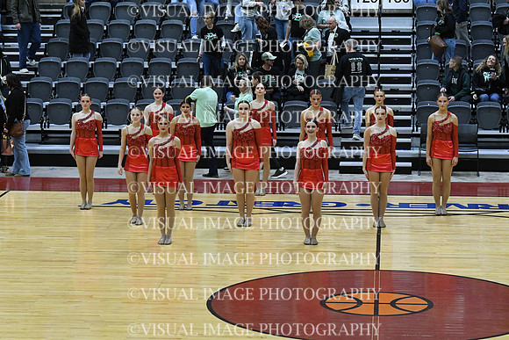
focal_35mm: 112
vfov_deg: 12.2
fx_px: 1584
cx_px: 254
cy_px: 170
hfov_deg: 18.3
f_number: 4
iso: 5000
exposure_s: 1/500
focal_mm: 75
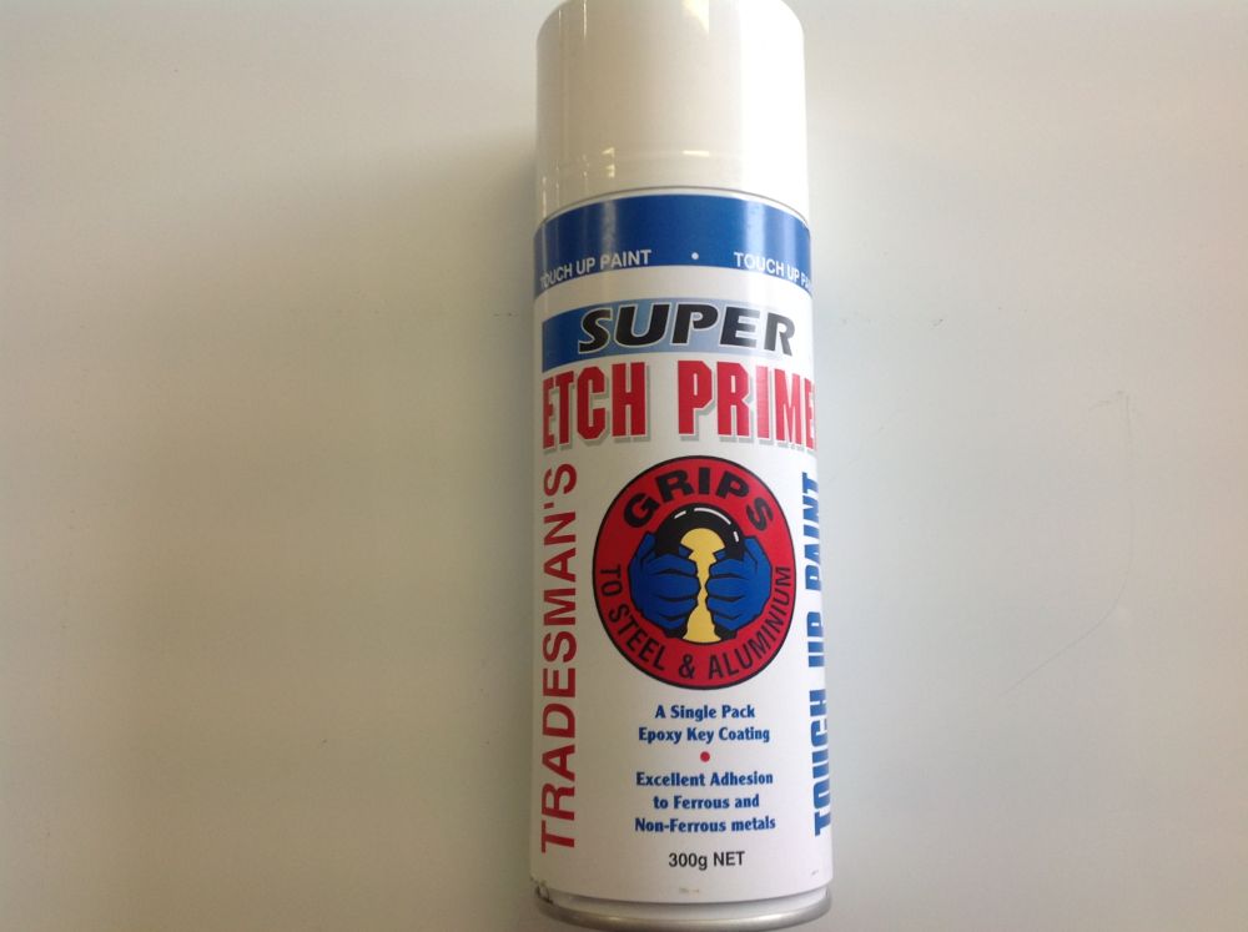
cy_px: 466
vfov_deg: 40.6
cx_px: 624
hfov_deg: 52.7
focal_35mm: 35
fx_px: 1260
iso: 64
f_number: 2.4
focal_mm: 4.28
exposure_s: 1/40
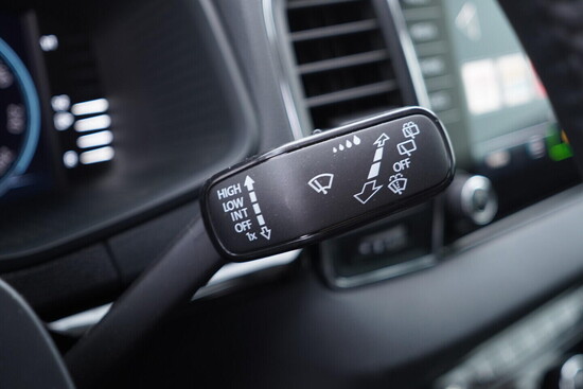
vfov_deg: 36.9
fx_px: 583
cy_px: 194
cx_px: 292
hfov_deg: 53.1
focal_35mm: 36
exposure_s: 1/40
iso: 400
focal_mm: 24
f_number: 2.8
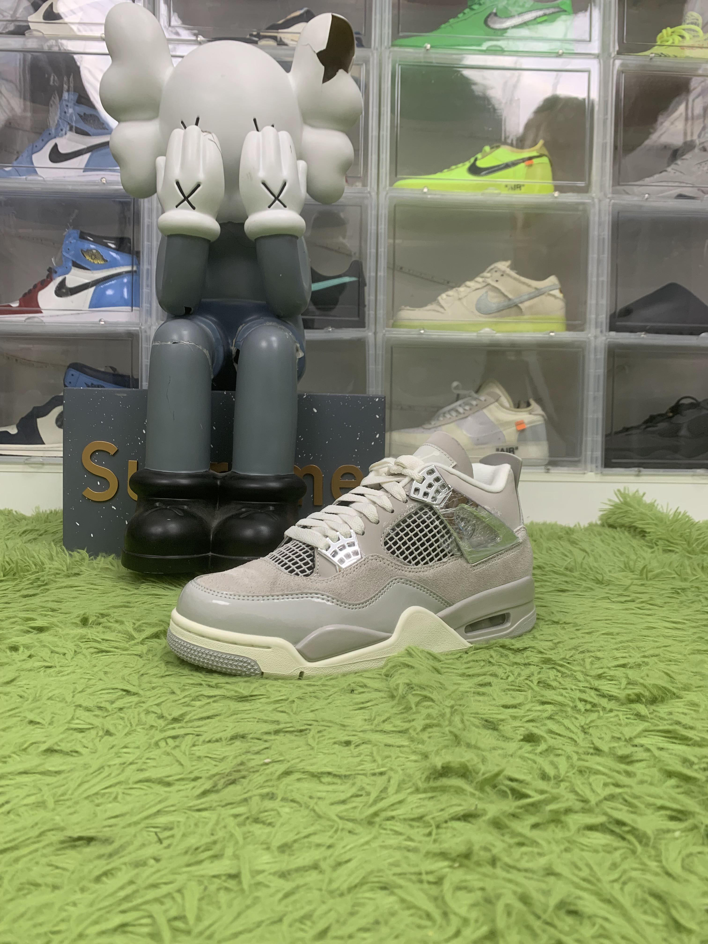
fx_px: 709
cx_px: 354
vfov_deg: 67.3
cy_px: 472
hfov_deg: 53.1
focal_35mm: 26
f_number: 1.8
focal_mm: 4.25
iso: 100
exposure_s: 1/75
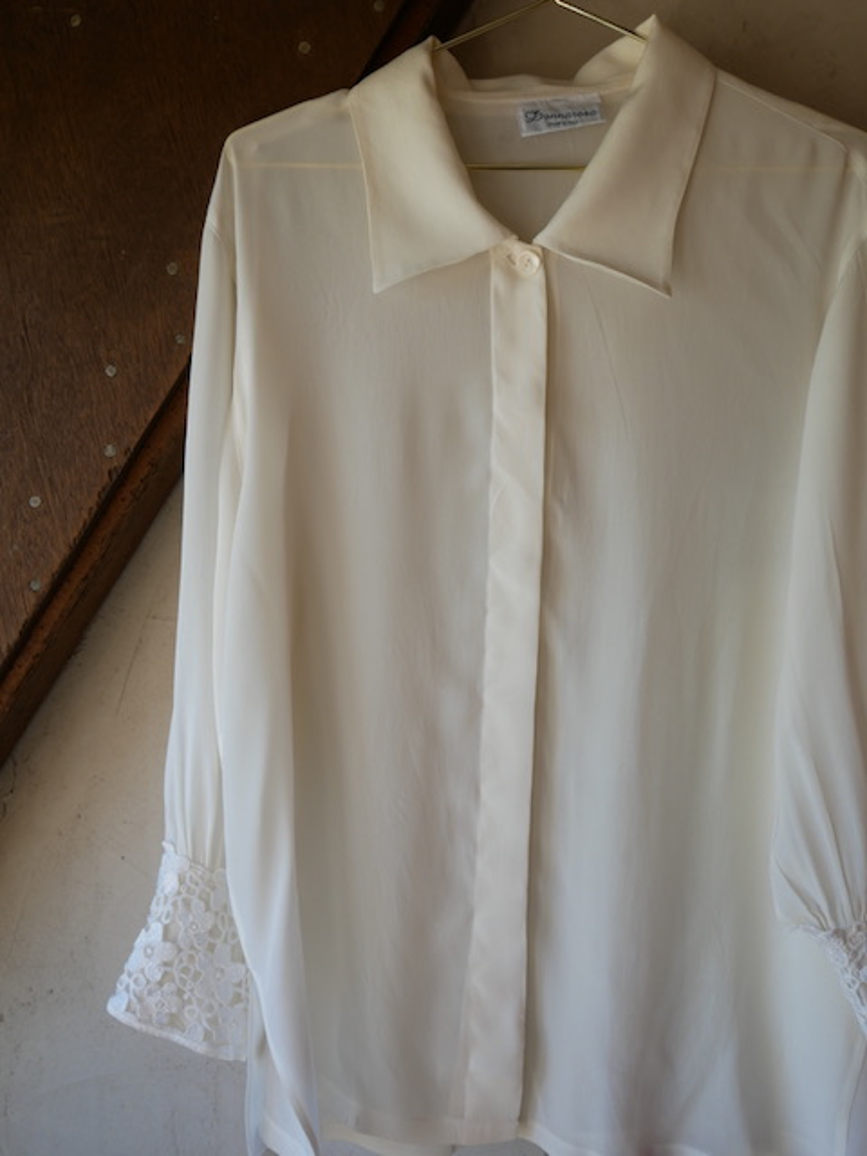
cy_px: 578
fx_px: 1069
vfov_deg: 56.8
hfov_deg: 44.2
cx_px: 434
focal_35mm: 32
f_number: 4.5
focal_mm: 16
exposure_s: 1/125
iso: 200
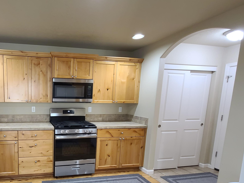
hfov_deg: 75.4
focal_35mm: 20
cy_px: 120
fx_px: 141
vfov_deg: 64.4
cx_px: 59
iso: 400
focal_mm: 2.2
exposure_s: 1/29
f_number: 2.2
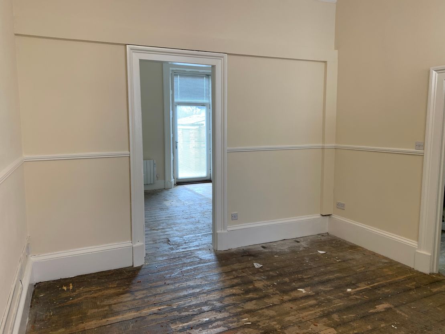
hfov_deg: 67.3
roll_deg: -0.2
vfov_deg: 53.1
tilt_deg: -6.2
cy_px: 167
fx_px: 334
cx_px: 222
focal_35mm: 26
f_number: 1.8
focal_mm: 4.25
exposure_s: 1/50
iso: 50
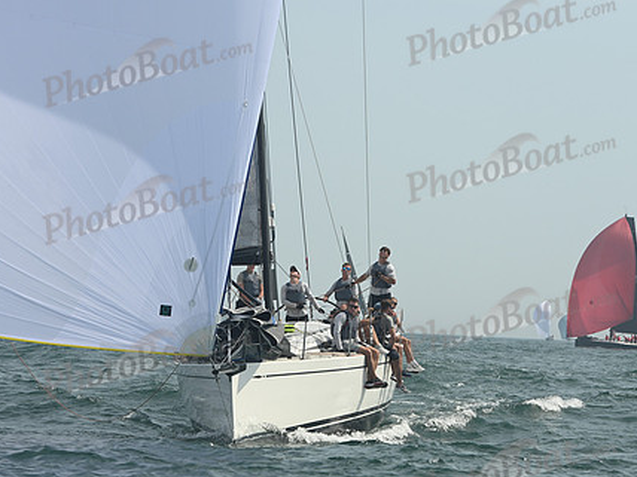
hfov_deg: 14.4
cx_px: 330
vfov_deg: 10.8
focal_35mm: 137
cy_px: 262
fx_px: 2521
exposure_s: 1/1250
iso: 320
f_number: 8
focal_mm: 105
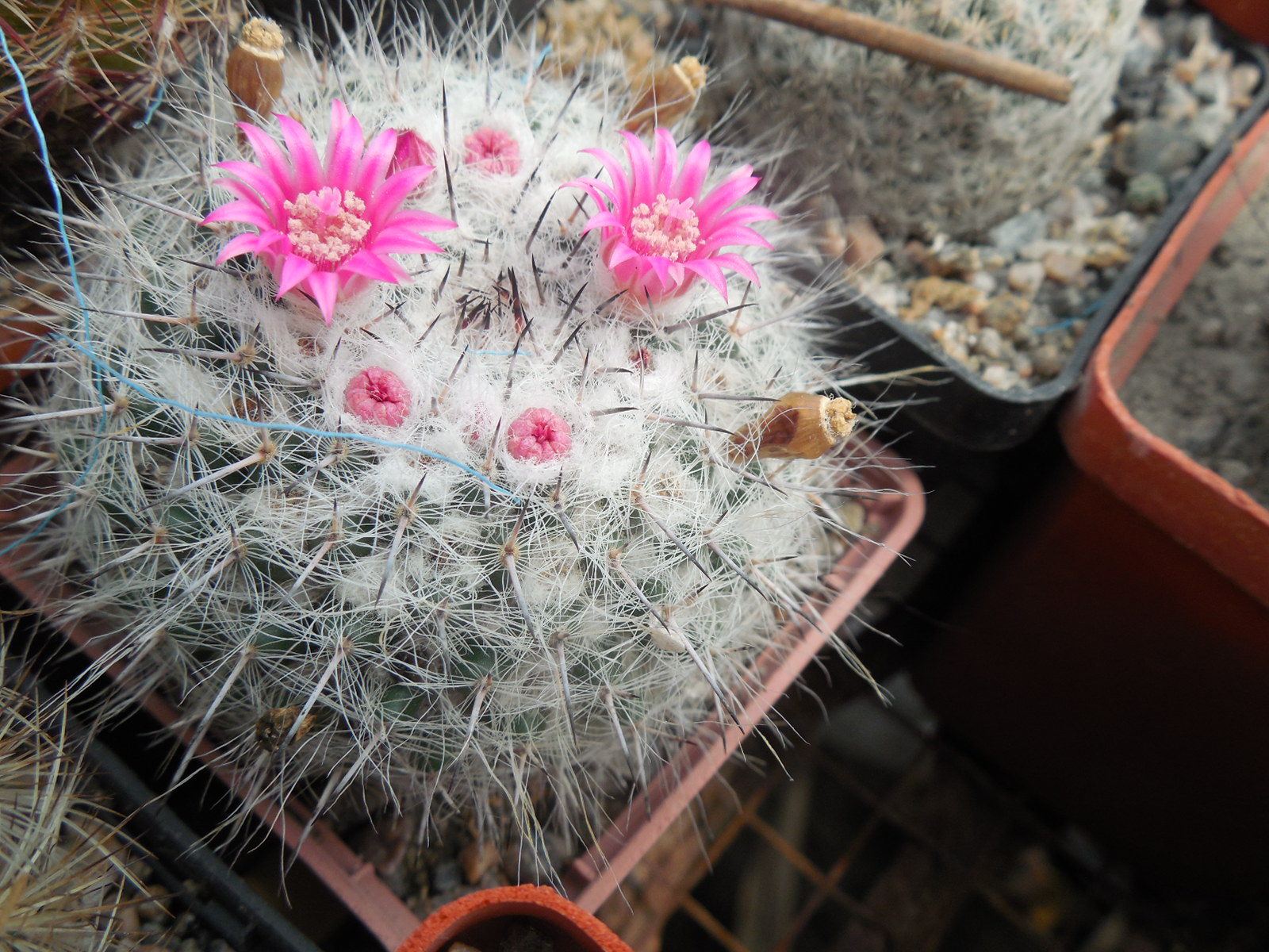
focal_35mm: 31
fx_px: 1136
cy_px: 476
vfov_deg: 45.4
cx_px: 634
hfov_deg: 58.4
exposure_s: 1/320
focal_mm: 5.6
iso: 125
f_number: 3.6
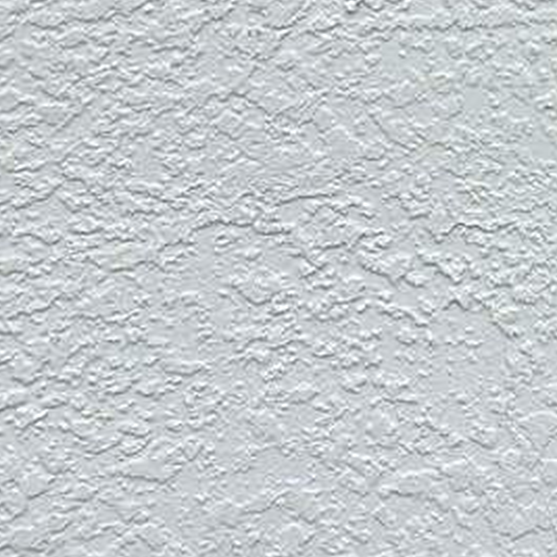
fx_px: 2967
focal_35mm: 163
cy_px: -92
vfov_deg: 10.6
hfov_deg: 8.3
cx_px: 1884
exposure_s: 1/1453
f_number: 1.78
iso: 80
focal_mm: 6.86
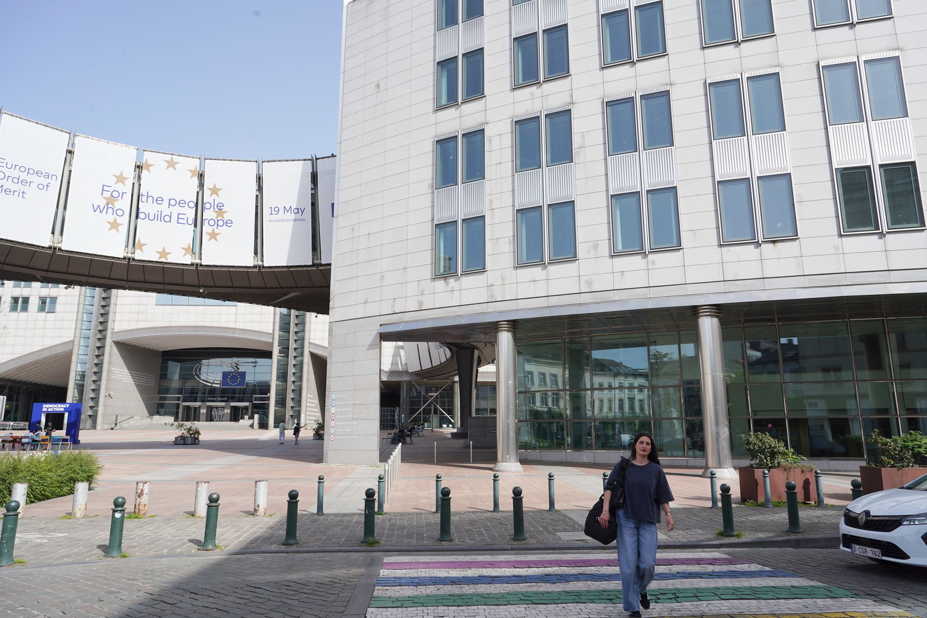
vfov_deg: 53.1
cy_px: 309
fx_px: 618
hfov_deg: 73.7
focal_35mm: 24
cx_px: 464
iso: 100
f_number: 13
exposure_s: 1/100
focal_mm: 24
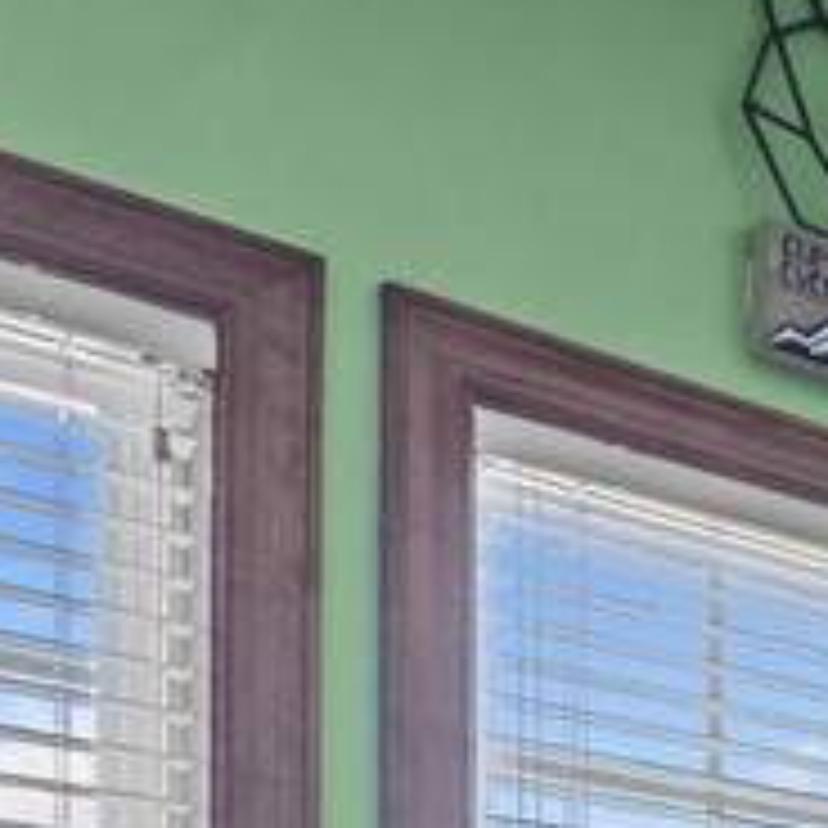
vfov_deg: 18.4
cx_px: 1811
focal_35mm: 80
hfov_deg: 15.5
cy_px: 1348
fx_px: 2165
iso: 400
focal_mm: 16
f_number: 8
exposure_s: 1/3
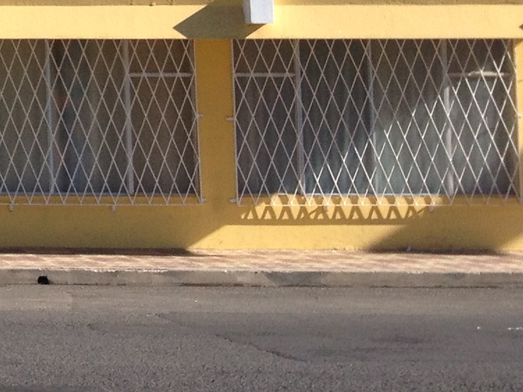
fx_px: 2297
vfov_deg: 9.6
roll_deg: +0.1
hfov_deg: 11.5
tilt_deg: +3.1
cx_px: -579
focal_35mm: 152
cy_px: -132
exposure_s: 1/1082
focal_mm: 4.28
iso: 50
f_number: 2.4
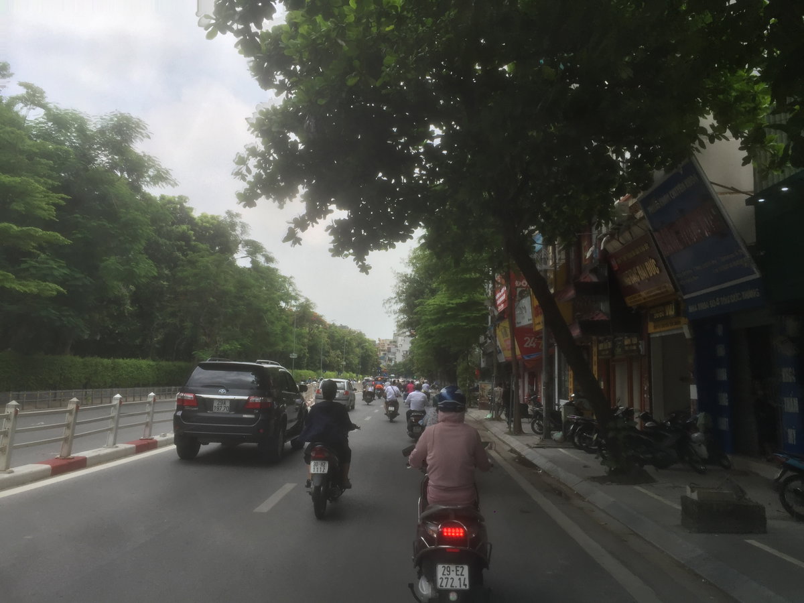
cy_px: 302
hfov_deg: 61.7
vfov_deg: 48.2
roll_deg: -4.5
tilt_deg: +9.0
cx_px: 402
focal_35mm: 29
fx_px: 674
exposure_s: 1/1276
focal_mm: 4.15
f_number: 2.2
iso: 32
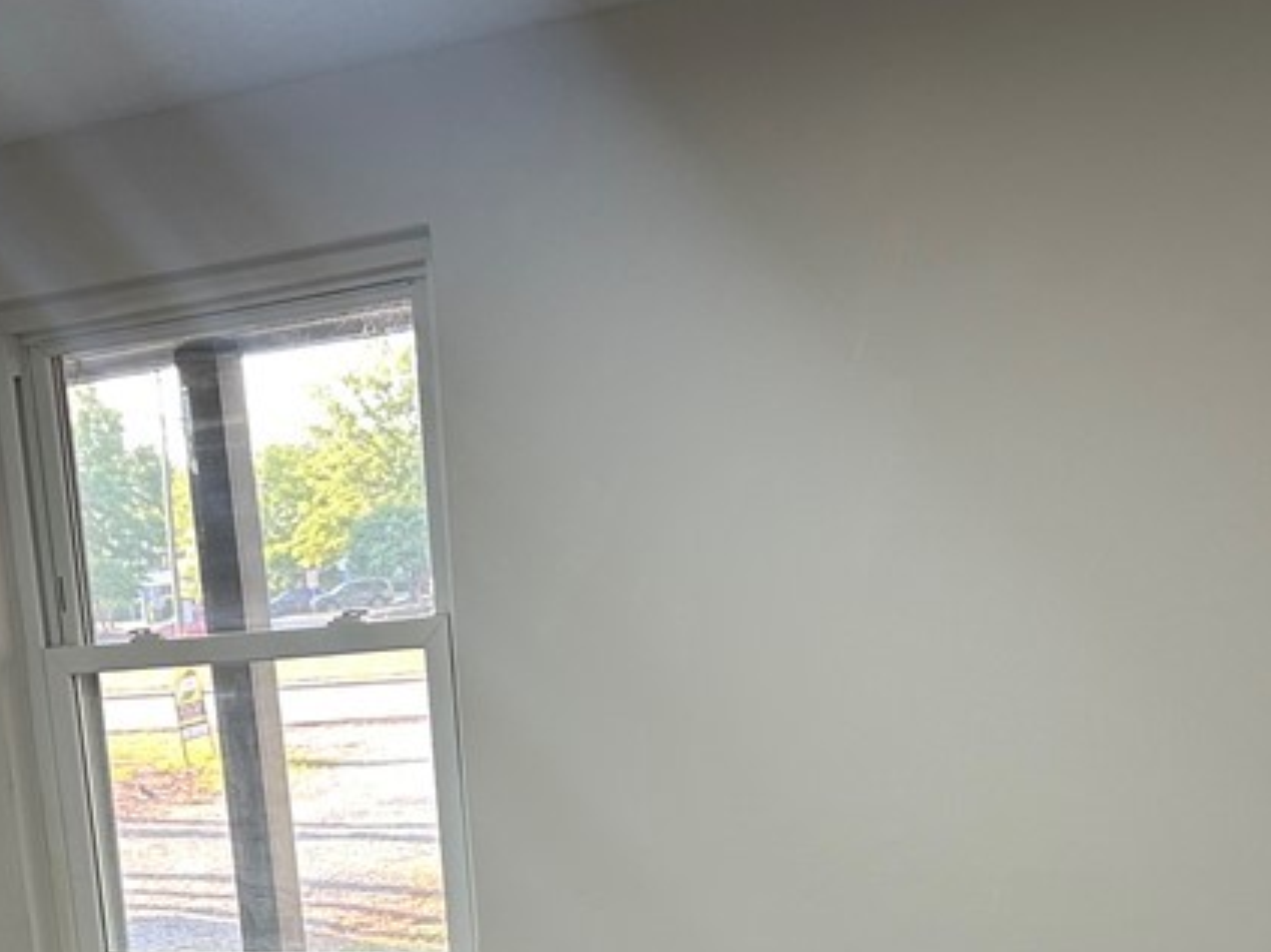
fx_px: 2313
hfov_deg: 30.3
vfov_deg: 21.9
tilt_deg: -10.4
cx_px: 340
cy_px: 1081
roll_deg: +5.8
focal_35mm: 63
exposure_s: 1/120
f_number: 1.5
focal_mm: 5.7
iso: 100
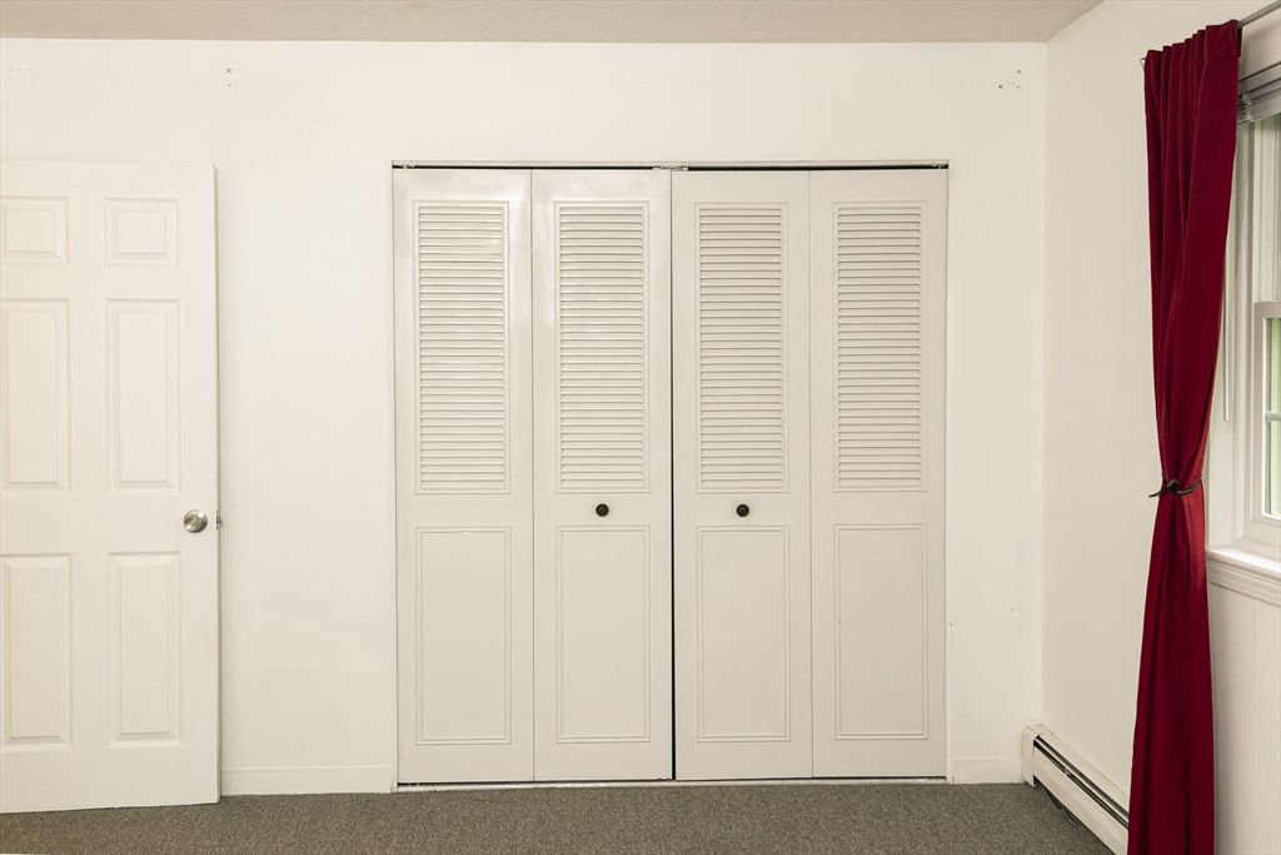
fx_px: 1246
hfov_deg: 54.4
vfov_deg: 37.9
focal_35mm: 35
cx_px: 640
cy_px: 428
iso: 800
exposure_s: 1/45
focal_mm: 35
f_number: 4.8
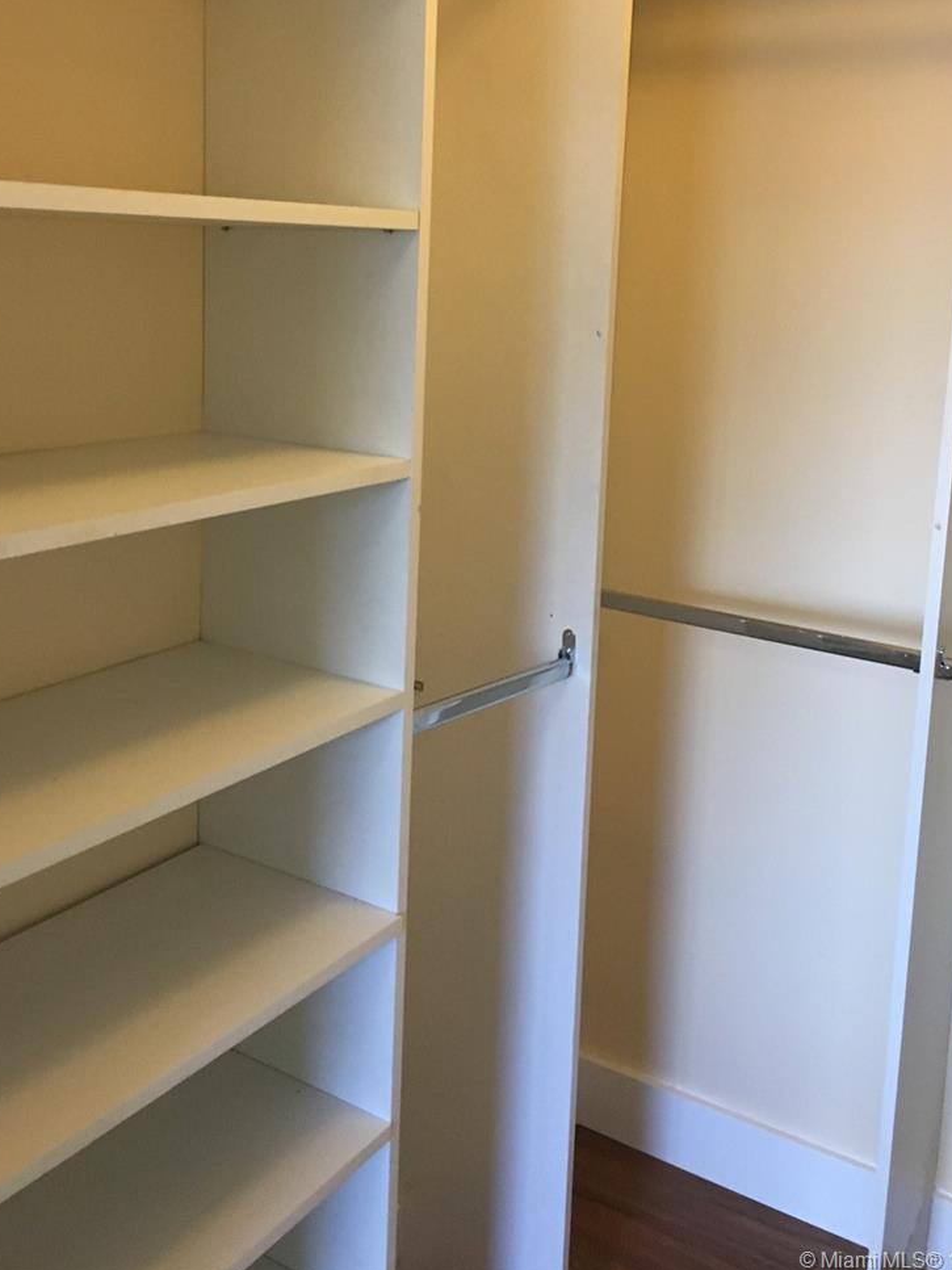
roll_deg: -2.5
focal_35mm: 36
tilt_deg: -9.8
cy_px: 489
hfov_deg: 39.6
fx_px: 1320
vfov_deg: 50.9
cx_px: 445
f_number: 2.2
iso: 125
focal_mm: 4.15
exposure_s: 1/30
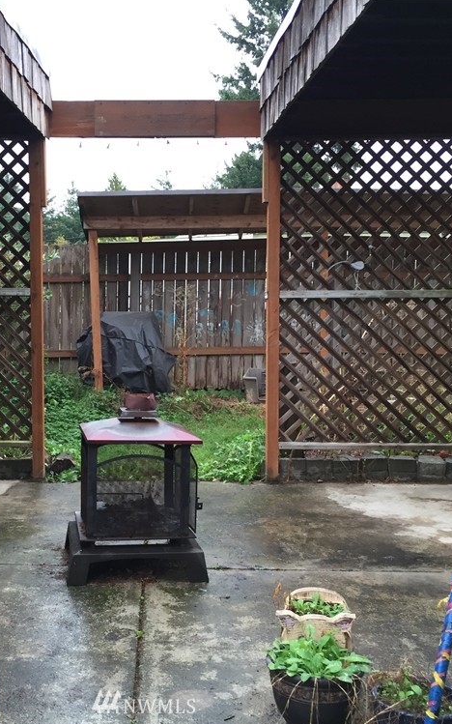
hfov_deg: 30.3
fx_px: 828
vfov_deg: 47.2
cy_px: 367
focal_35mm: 42
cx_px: 146
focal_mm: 4.15
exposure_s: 1/40
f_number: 2.2
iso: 32
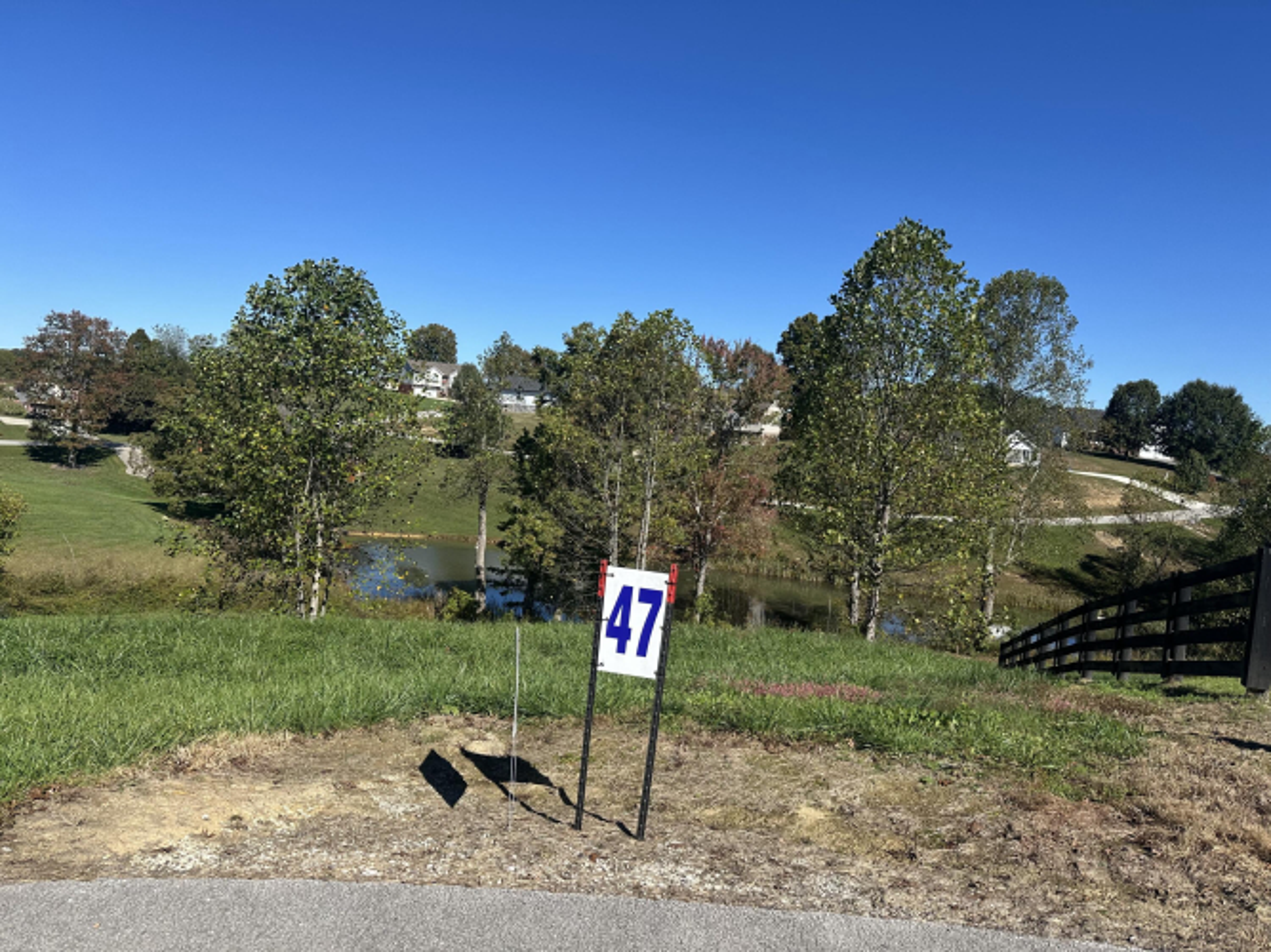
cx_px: 636
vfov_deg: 56.8
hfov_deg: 71.6
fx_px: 881
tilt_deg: -4.0
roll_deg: -3.8
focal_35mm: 24
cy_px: 476
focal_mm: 6.86
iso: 80
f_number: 1.78
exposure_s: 1/4184
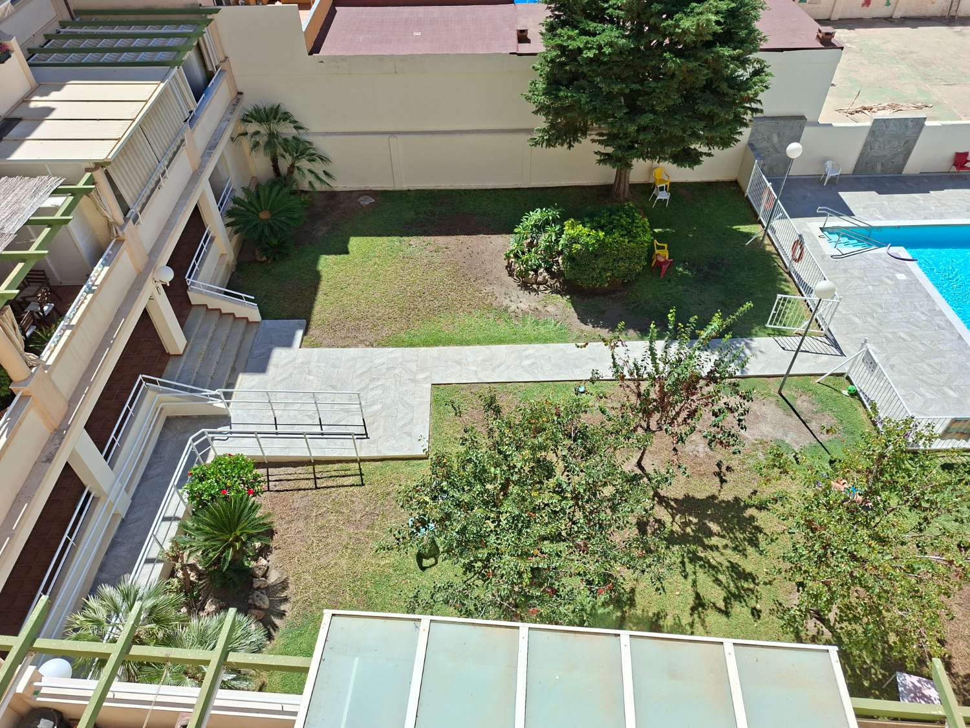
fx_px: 644
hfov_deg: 73.9
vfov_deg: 58.9
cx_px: 485
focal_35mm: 23
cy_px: 364
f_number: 1.8
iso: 50
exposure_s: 1/2336
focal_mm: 5.54
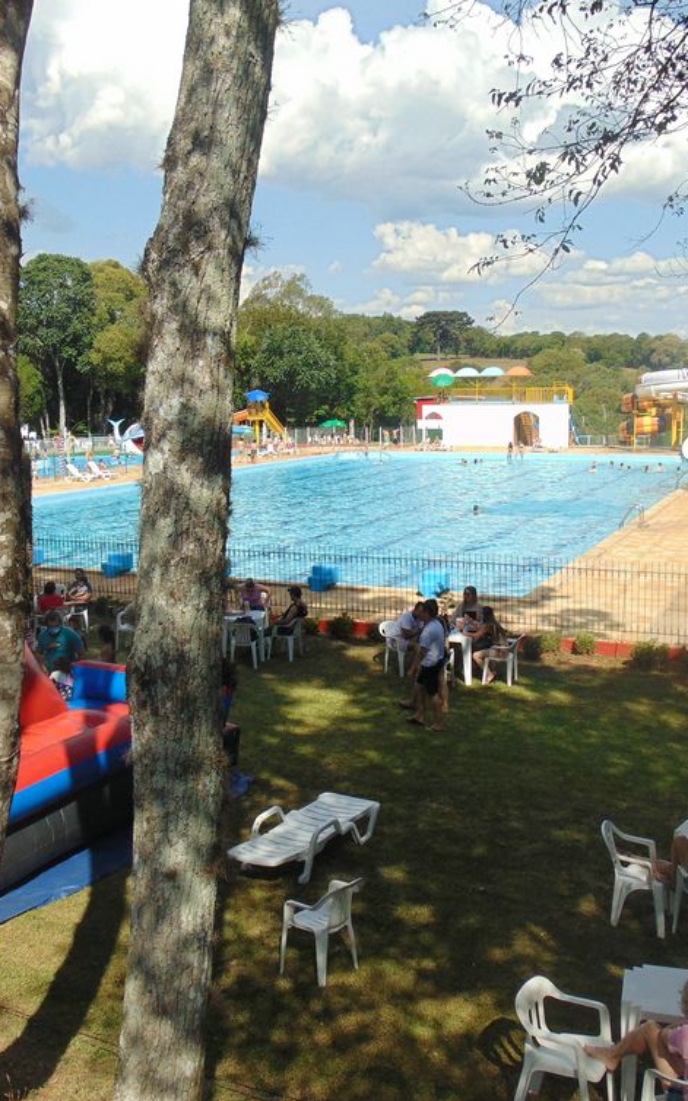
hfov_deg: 35.3
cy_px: 545
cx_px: 313
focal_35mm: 36
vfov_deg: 54.0
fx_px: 1080
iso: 80
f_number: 7.7
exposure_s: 1/250
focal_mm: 4.5
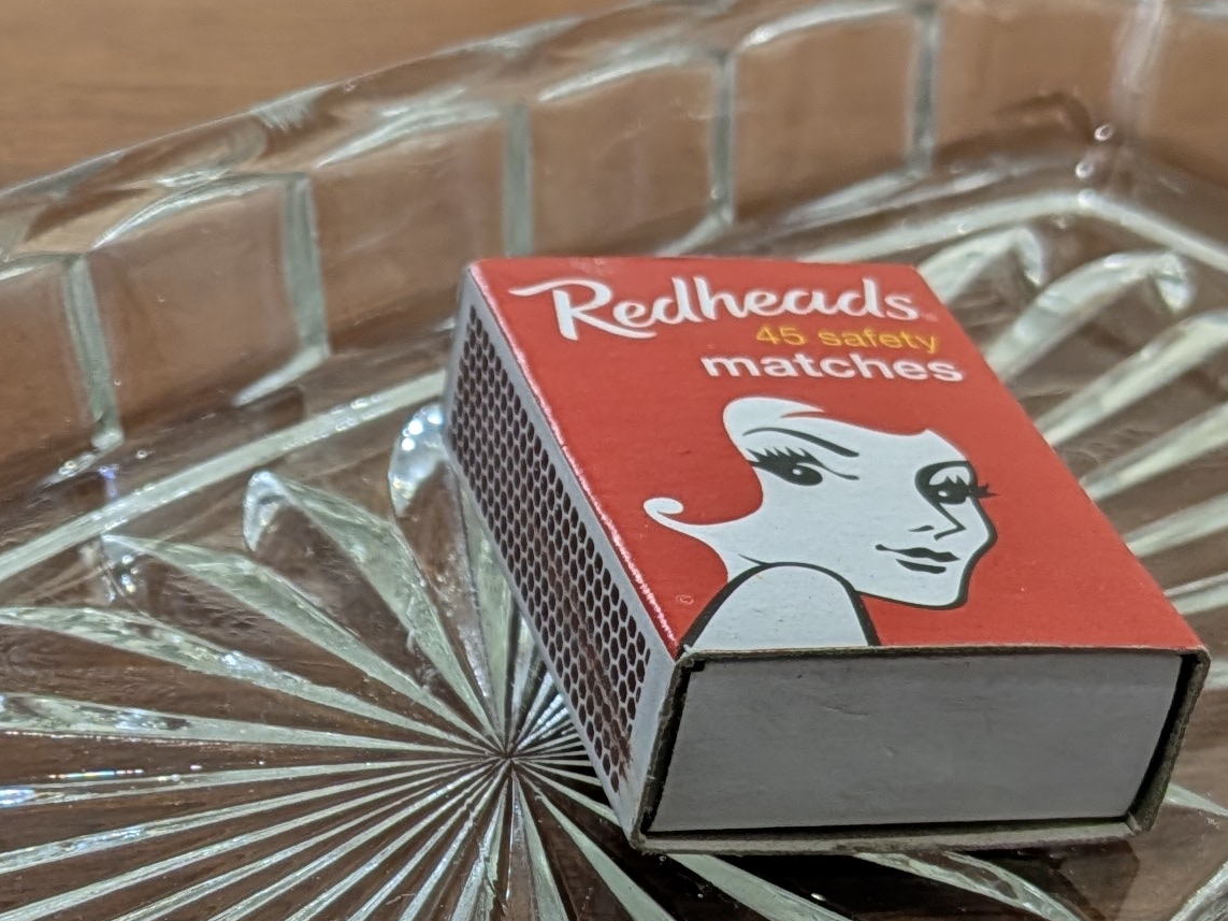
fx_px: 2980
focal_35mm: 84
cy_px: 950
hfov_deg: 22.9
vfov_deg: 17.1
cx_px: 225
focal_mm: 4.53
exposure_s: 1/100
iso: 58
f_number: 1.7
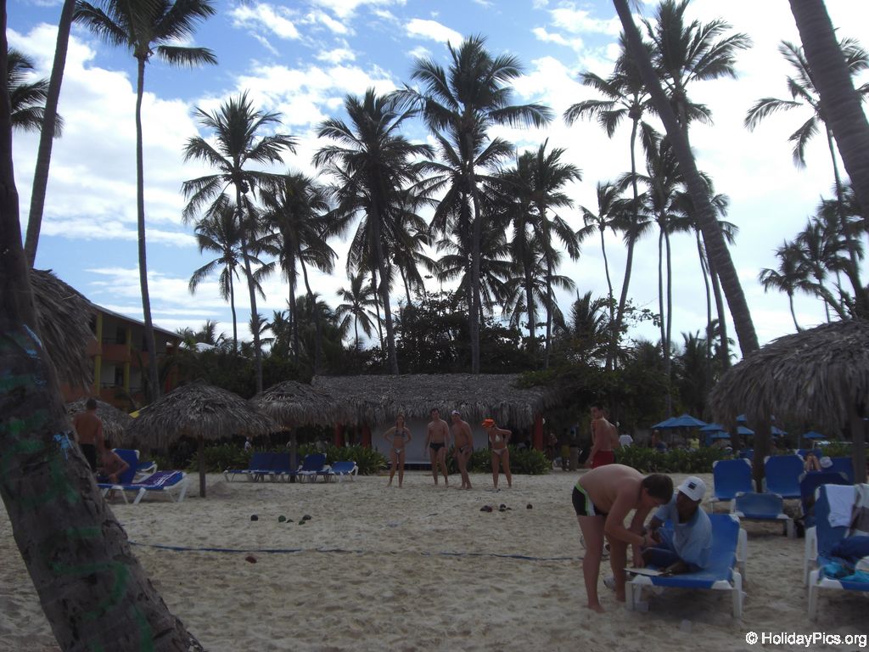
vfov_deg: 37.7
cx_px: 434
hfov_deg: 49.0
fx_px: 954
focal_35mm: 38
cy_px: 326
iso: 64
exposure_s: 1/125
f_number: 8
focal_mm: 6.2
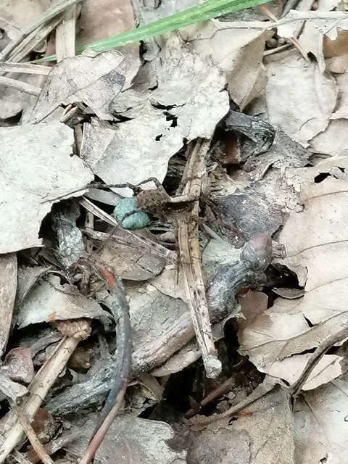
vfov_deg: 14.5
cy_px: 232
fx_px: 1823
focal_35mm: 136
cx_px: 174
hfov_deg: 10.9
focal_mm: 3.95
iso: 250
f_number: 1.8
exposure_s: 1/33.3
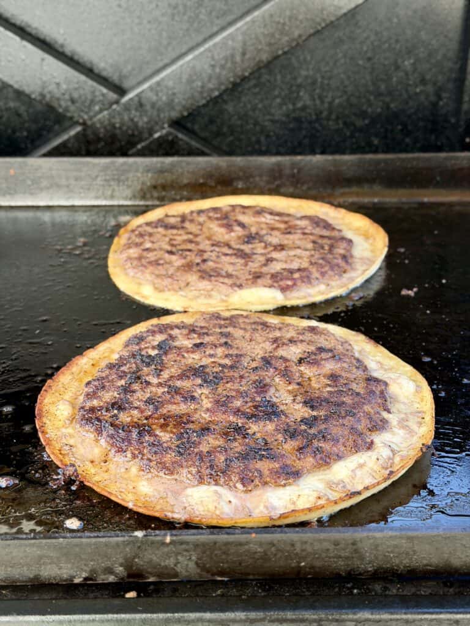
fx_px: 869
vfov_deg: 39.7
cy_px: 313
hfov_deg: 30.3
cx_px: 235
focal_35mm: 48
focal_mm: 6.76
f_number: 1.78
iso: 50
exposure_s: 1/121
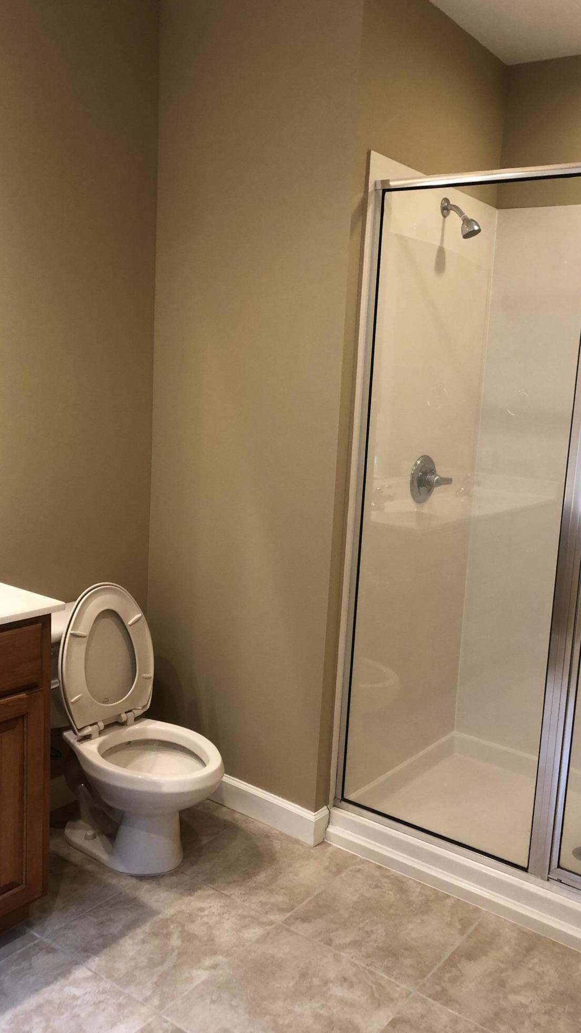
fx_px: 849
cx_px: 369
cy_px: 511
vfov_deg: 62.6
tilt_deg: -8.8
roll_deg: -2.8
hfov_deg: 37.5
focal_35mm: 31
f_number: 1.8
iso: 40
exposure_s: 1/15
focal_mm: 3.99
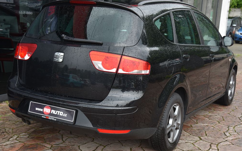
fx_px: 343
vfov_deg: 24.9
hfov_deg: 38.9
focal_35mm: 52
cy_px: 74
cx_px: 122
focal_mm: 50
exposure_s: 1/160
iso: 500
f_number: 6.3
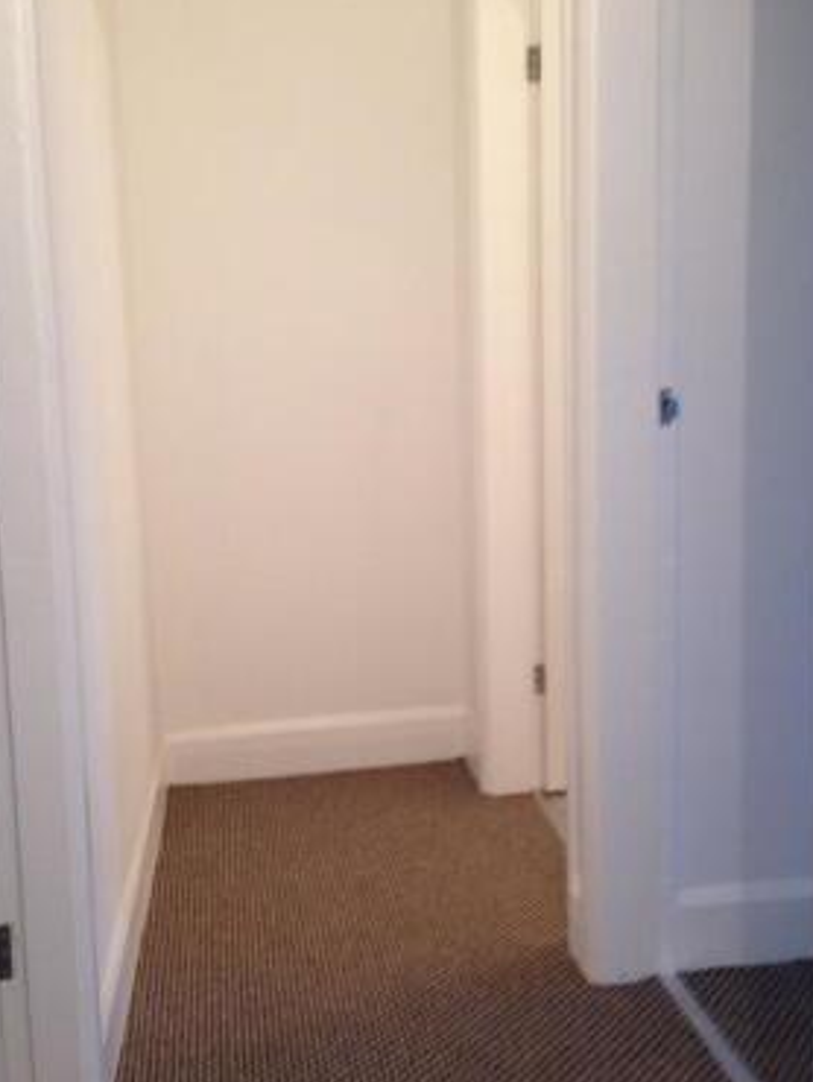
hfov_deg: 36.8
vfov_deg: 47.8
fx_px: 1220
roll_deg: +1.0
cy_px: 531
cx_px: 462
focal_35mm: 39
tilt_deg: -9.4
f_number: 2.4
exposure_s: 1/20
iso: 80
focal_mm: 4.12
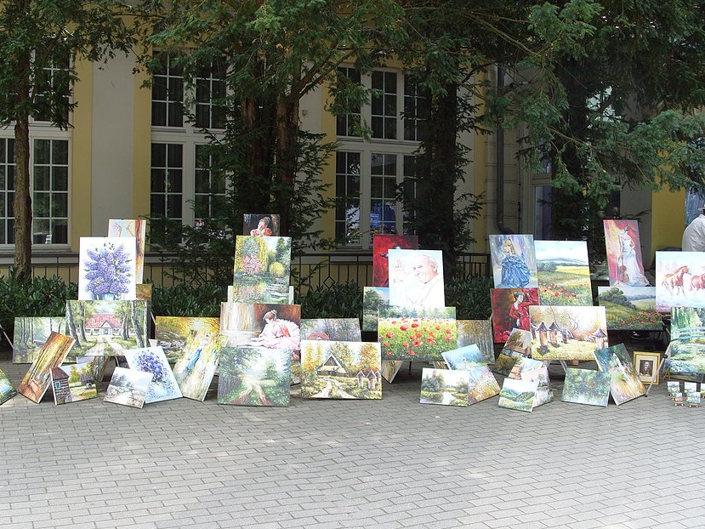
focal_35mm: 38
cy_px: 259
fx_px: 774
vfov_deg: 37.7
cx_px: 337
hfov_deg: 49.0
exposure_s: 1/125
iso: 80
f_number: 4.1
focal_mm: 7.8
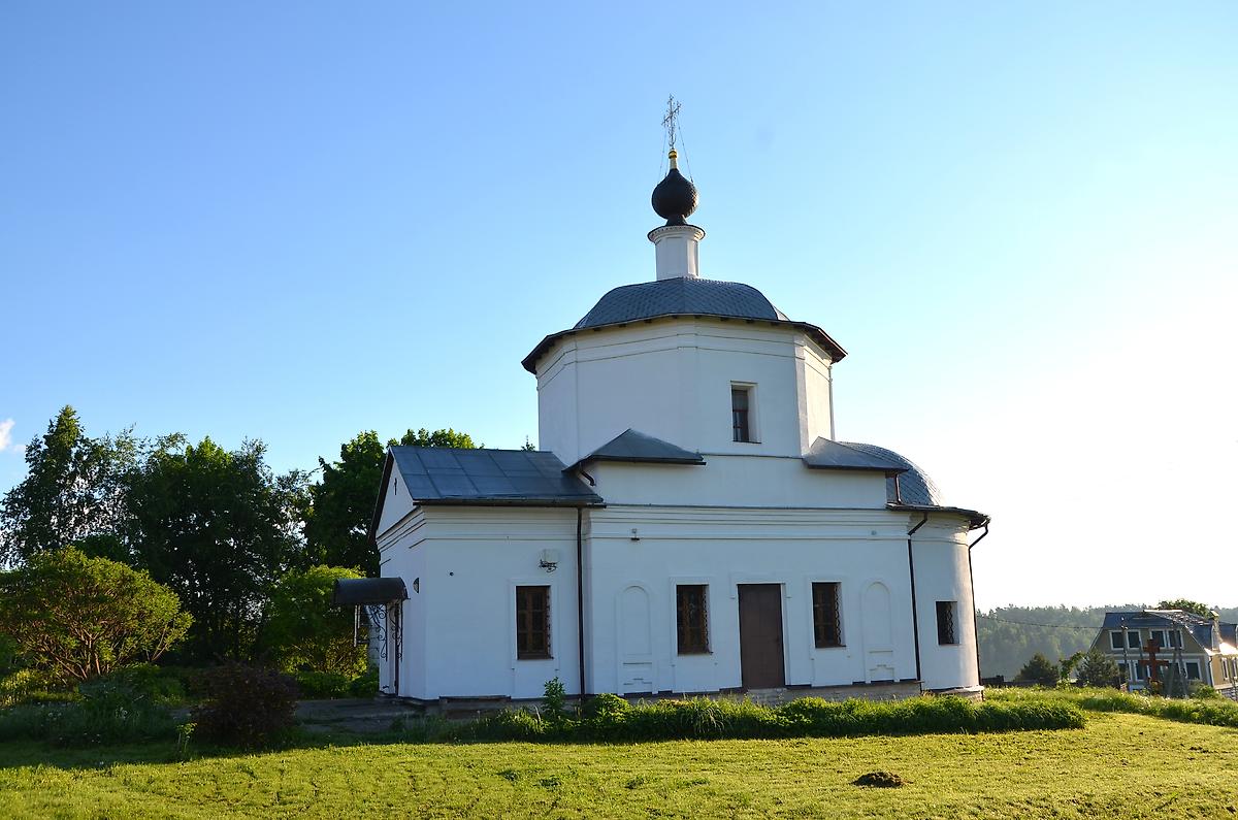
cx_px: 619
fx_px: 1081
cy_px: 410
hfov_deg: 59.6
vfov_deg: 41.5
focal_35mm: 32
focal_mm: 21
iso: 110
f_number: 8
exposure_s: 1/250
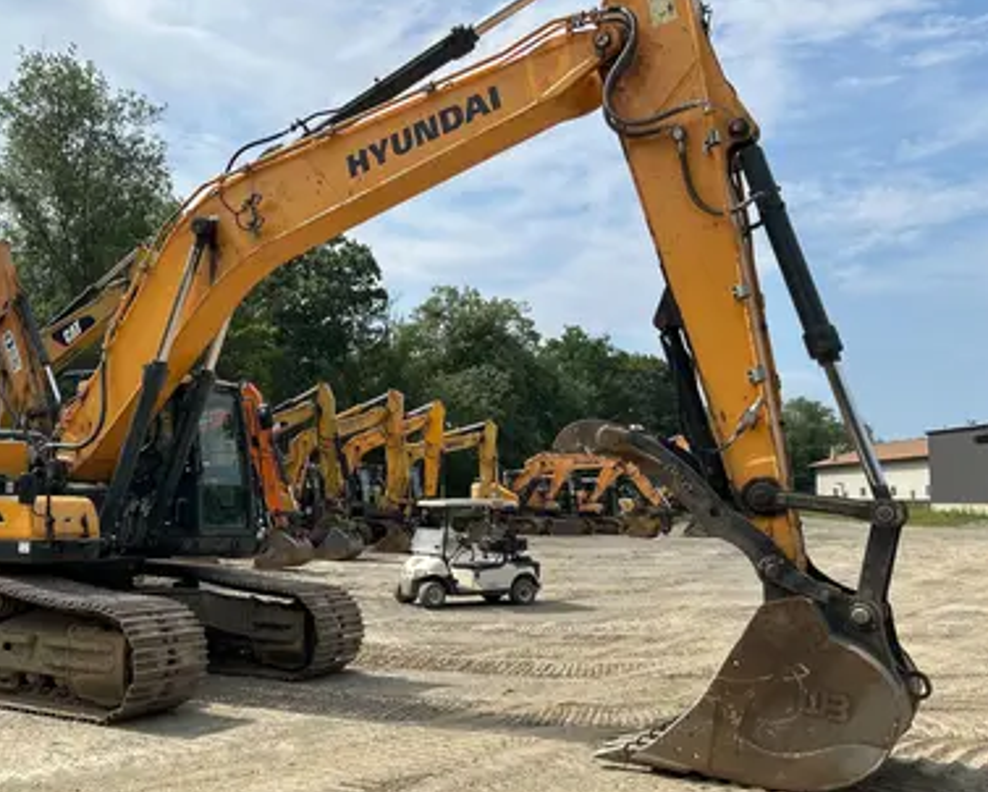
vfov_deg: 40.2
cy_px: 408
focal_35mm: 37
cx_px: 270
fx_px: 1082
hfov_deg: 47.6
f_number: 1.5
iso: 50
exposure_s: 1/5319
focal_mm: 5.7
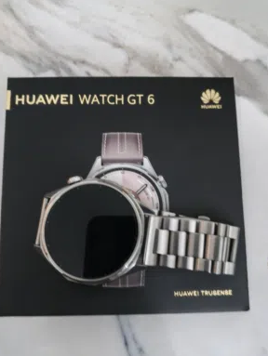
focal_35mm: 24
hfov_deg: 56.9
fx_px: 247
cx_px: 135
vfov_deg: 71.5
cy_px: 183
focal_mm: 4.09
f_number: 1.6
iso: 2360
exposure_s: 1/20
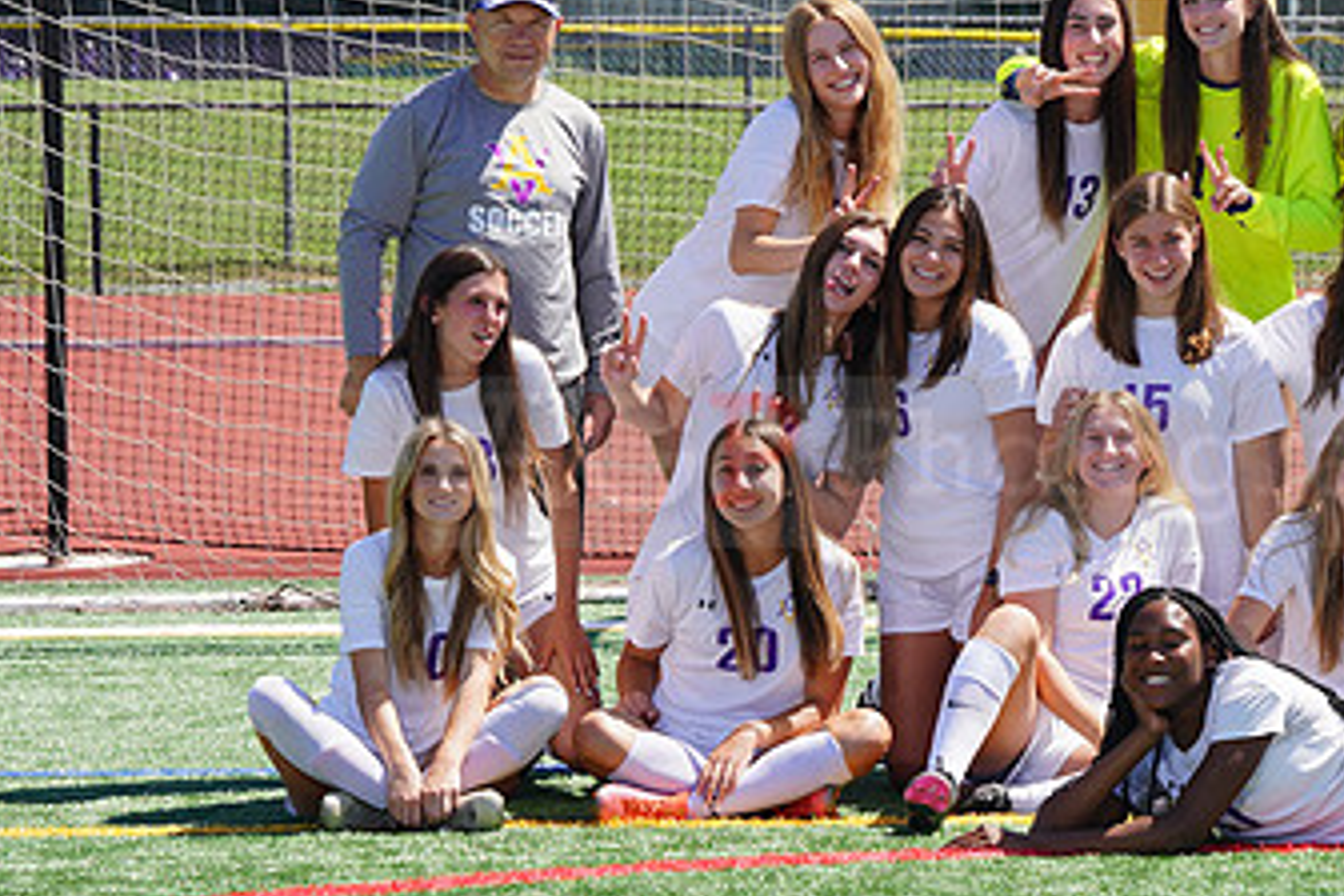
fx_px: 8959
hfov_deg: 8.6
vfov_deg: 5.7
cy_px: 428
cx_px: 1108
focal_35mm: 240
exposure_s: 1/250
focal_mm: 139
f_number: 11
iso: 200
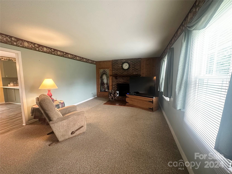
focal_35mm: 14
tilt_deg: -6.2
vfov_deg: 85.7
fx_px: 94
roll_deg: -0.2
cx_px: 116
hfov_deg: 102.1
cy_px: 87
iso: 640
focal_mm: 2.22
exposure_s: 1/60
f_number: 2.2
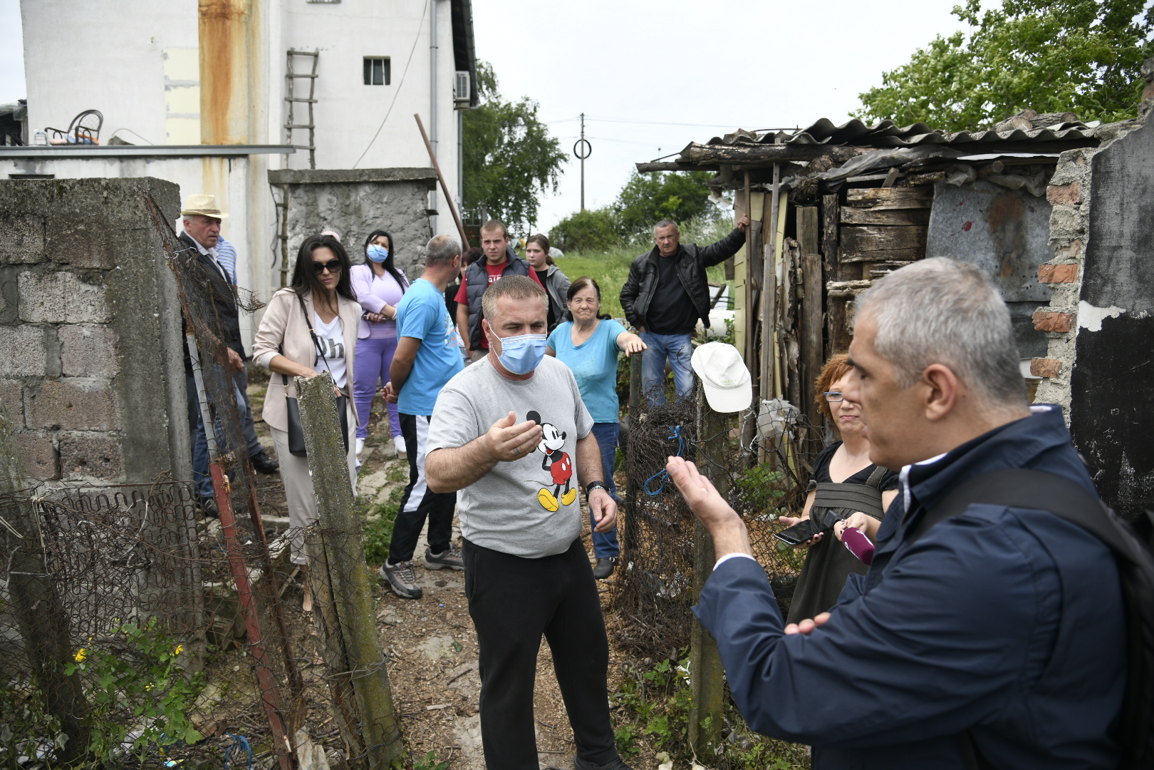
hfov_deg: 73.7
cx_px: 577
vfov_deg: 53.1
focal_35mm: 24
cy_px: 385
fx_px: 769
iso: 200
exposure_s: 1/1000
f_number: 4
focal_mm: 24
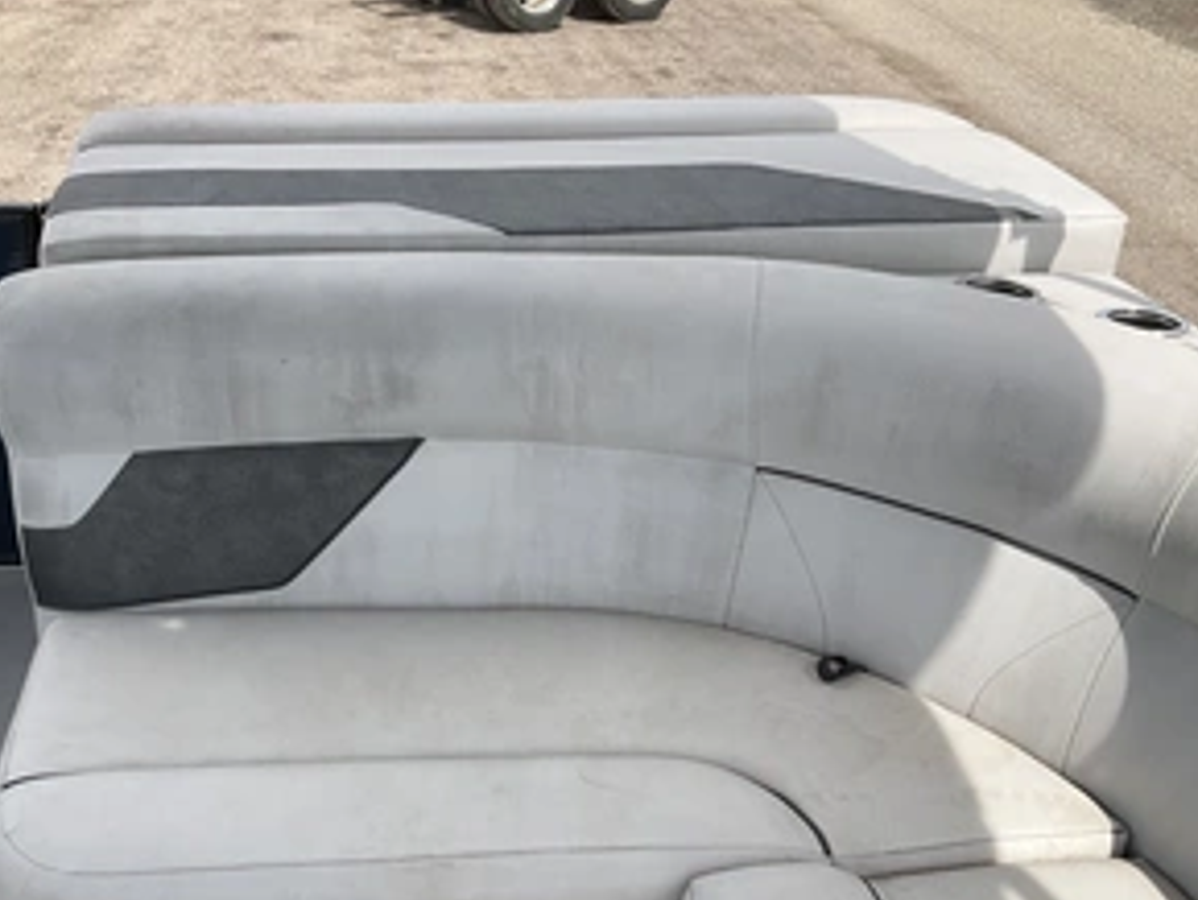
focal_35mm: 40
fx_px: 1385
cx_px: 487
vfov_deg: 35.7
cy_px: 582
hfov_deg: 46.5
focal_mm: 3
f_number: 1.8
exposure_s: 1/1311
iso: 25
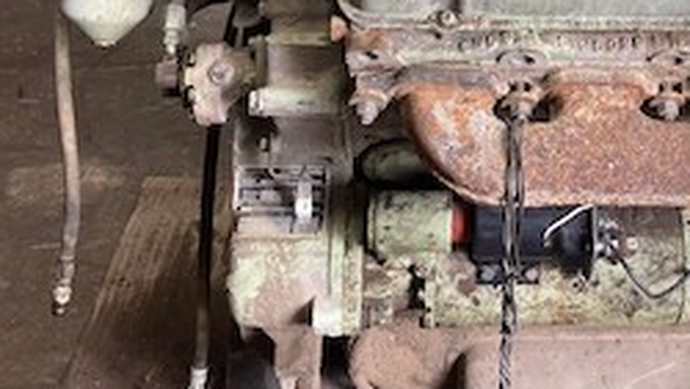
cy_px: -33
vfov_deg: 15.1
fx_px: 1428
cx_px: 632
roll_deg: -1.5
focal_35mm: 78
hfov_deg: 26.2
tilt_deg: -22.7
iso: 50
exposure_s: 1/60
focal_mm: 3.99
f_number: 1.8
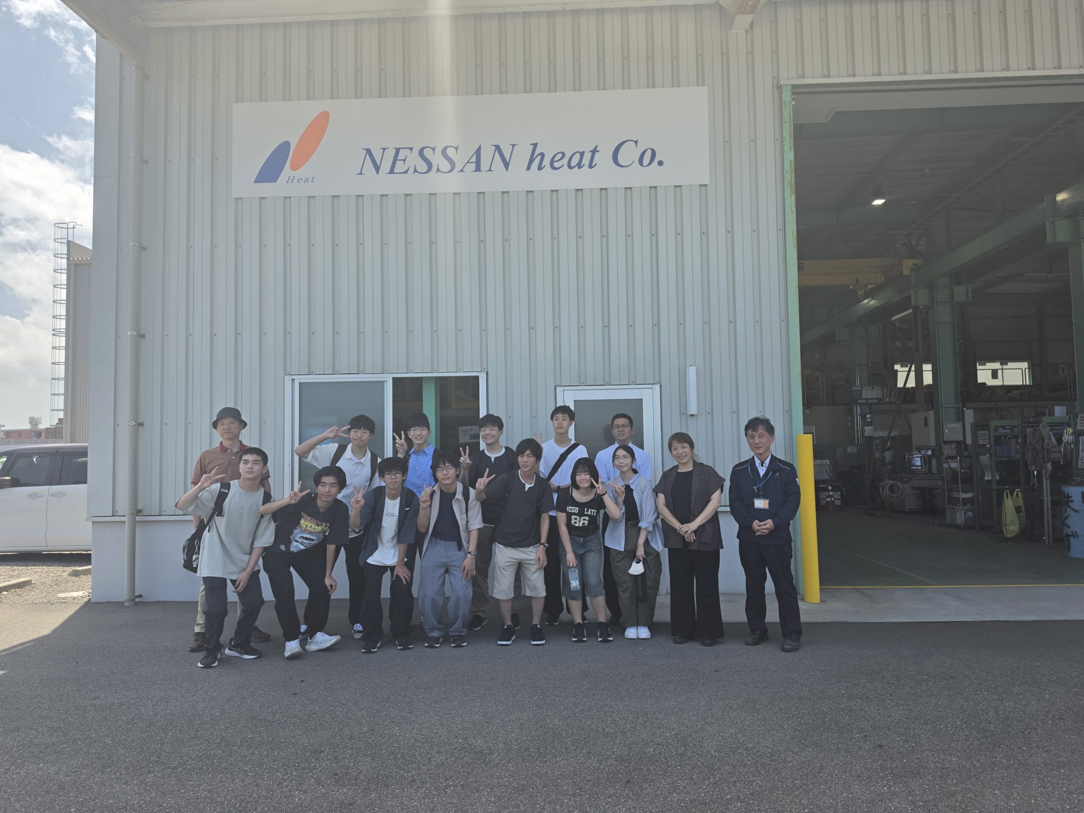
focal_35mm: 23
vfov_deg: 58.9
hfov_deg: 73.9
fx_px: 720
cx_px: 542
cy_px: 406
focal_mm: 6.5
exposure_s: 1/4331
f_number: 1.4
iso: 64
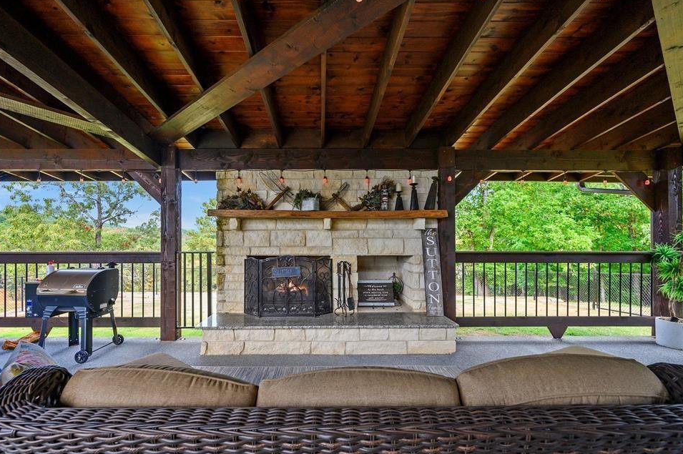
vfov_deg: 77.2
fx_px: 284
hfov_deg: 100.3
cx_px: 322
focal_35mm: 15
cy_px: 228
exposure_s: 1/125
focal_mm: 14
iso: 640
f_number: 6.3
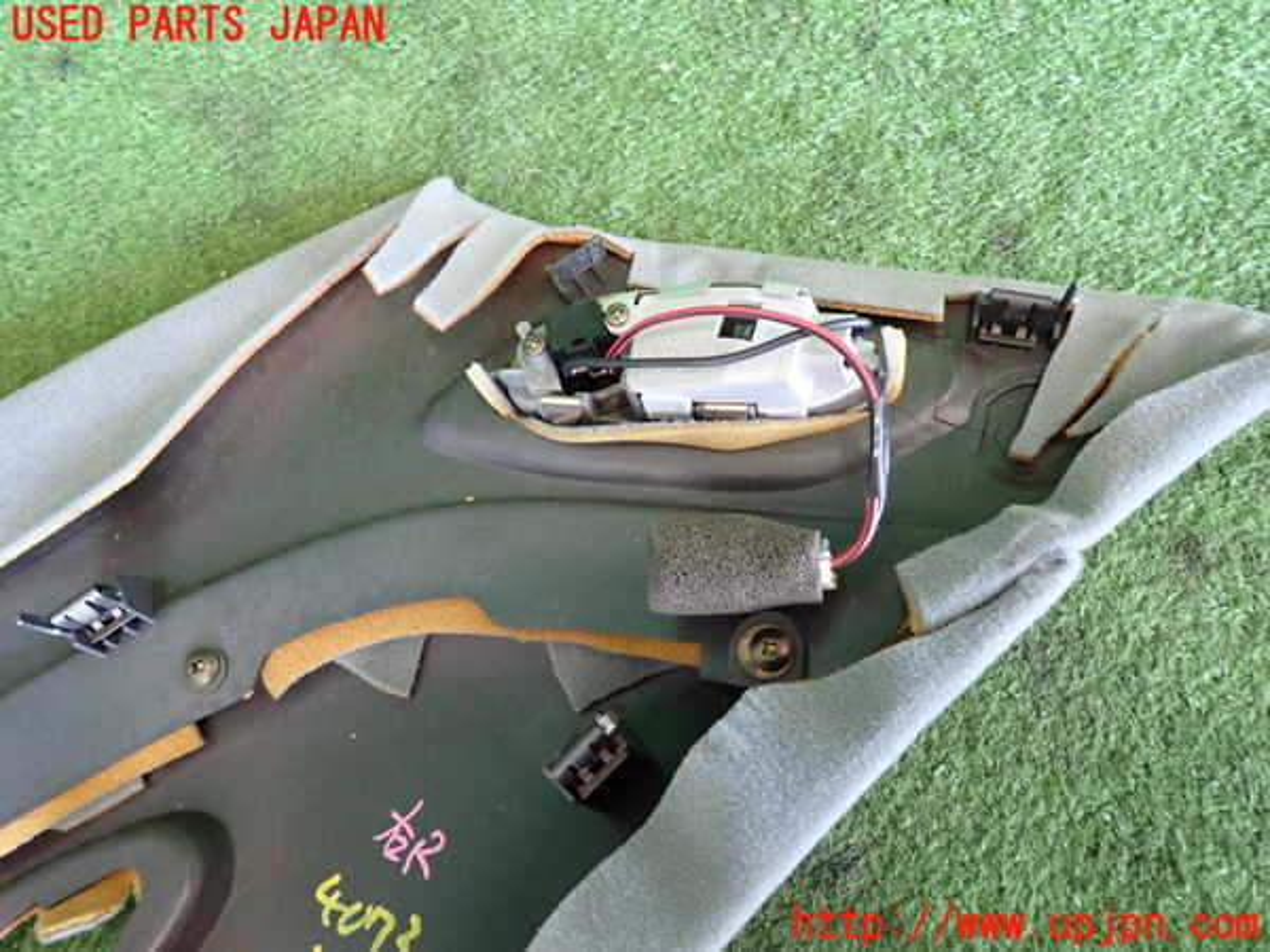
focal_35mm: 25
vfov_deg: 54.9
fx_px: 917
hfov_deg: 69.4
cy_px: 476
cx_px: 635
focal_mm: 4.5
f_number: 2
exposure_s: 1/100
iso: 1000
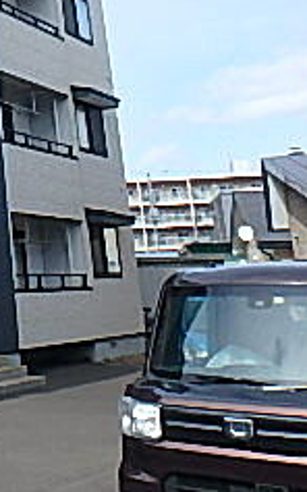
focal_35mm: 60
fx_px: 804
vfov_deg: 32.1
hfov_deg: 17.2
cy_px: 35
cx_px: -263
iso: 125
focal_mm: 3.7
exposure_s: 1/800
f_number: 3.5
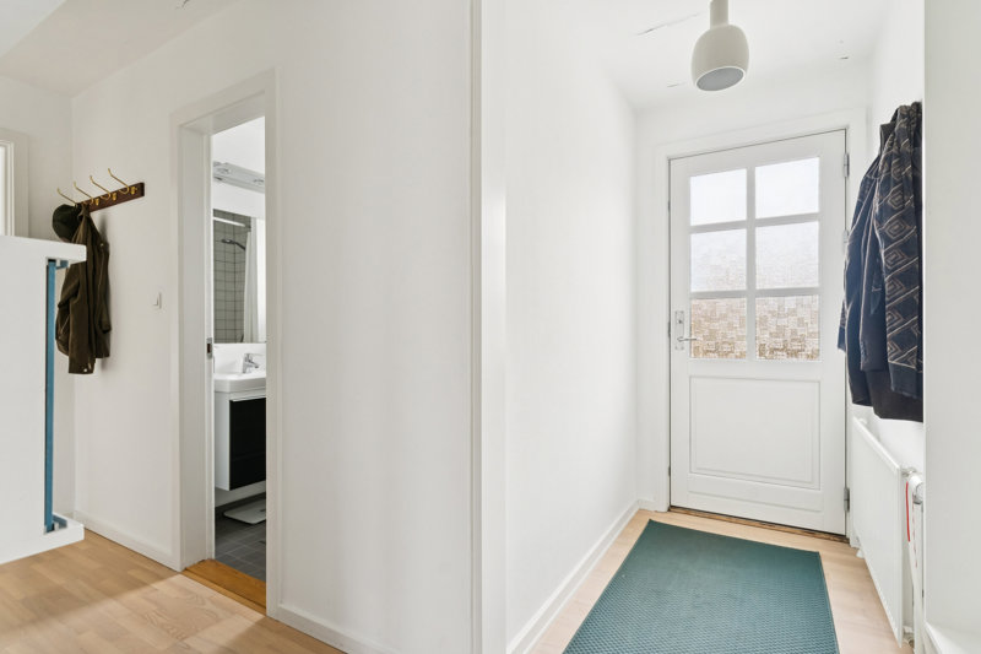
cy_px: 327
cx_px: 490
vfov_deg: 69.8
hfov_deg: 92.6
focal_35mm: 17
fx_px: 469
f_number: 7.1
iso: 640
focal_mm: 17.2
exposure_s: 1/3.33
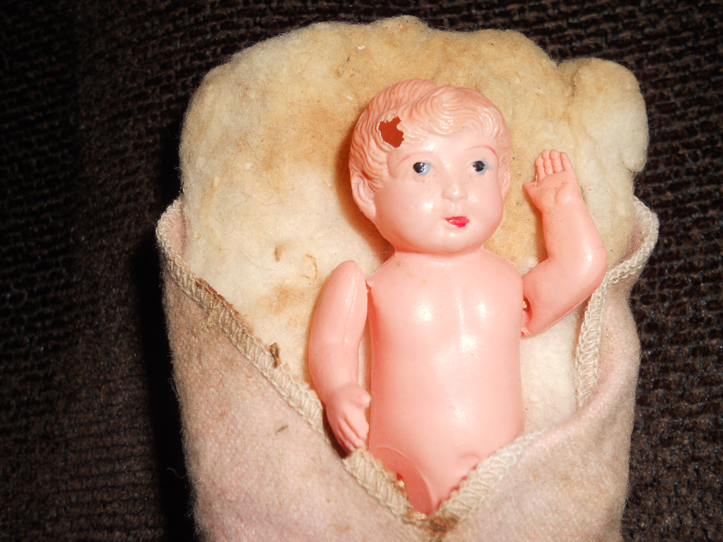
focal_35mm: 32
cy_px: 271
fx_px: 668
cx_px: 362
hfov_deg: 56.8
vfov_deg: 44.2
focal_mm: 5.8
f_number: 8.8
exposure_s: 1/25
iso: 80
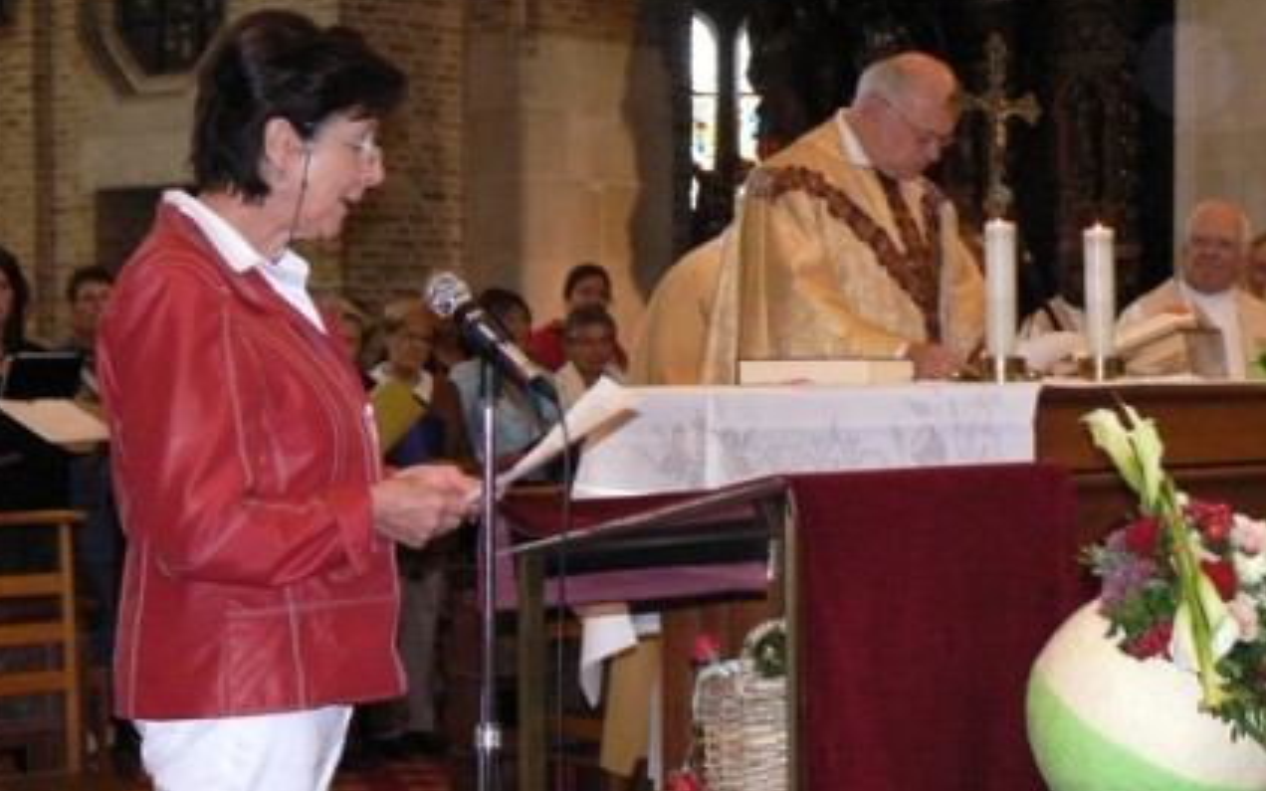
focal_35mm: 90
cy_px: 443
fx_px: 3105
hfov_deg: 23.0
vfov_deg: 14.5
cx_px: 678
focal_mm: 12
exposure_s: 1/30
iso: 200
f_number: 3.2
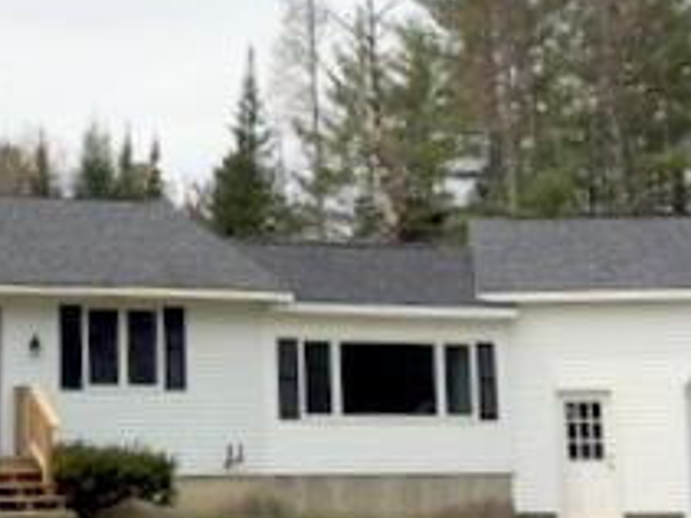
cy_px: 115
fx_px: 1756
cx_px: 92
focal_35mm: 88
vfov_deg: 16.7
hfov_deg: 21.8
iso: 25
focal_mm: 4.15
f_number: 2.2
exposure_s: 1/2262
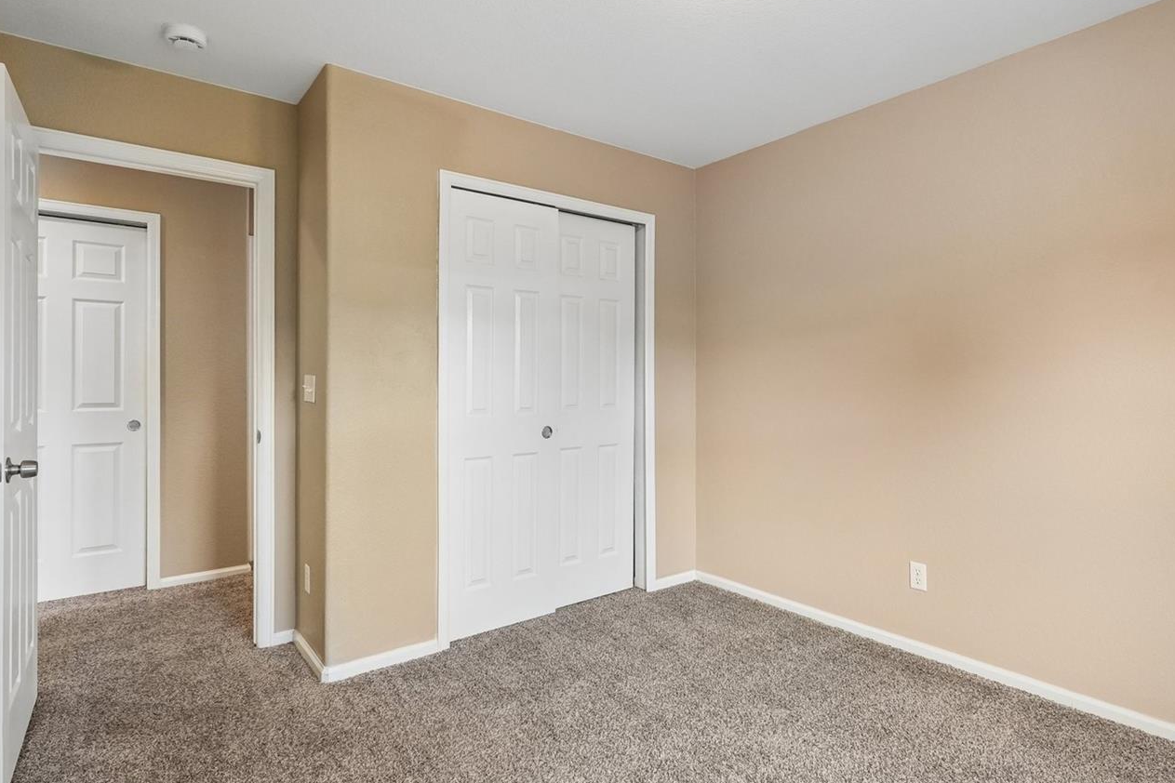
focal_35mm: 19
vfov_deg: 64.5
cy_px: 363
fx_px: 620
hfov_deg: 86.8
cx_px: 630
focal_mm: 10
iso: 640
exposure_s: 1/15
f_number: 9
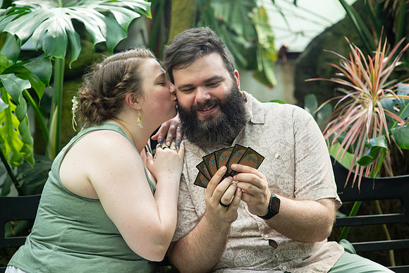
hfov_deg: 23.9
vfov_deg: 16.1
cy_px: 136
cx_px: 204
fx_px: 966
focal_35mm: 85
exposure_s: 1/160
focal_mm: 85
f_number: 3.5
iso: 1000
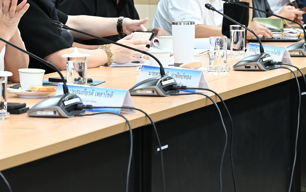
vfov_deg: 6.3
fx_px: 1735
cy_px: -36
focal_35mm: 208
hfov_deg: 10.1
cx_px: 84
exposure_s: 1/40
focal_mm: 82
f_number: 5.6
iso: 3200
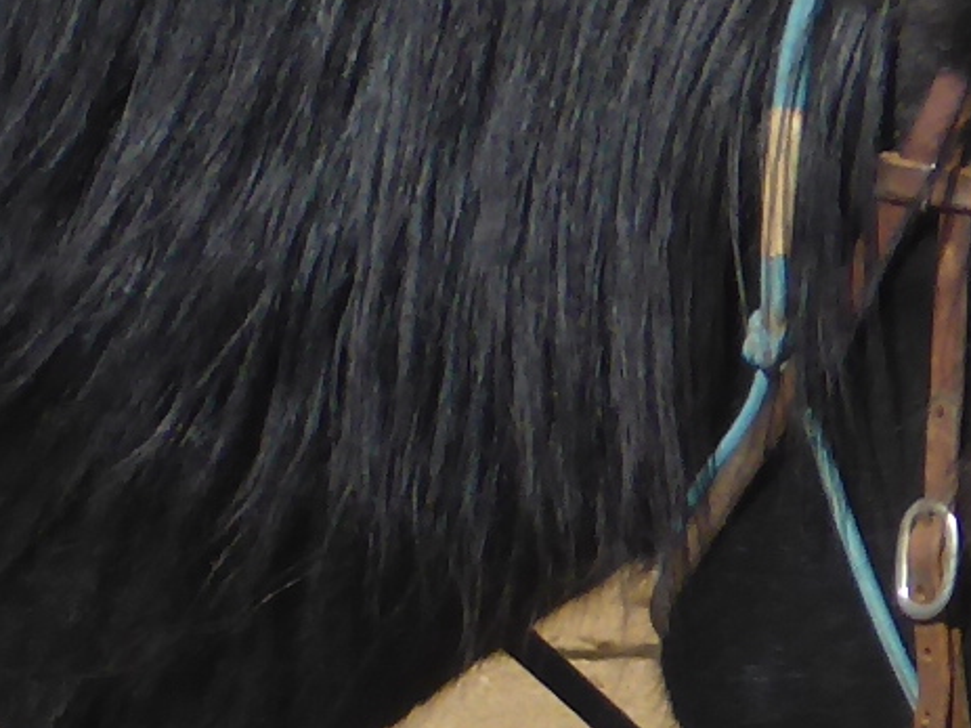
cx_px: 197
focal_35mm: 553
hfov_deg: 3.6
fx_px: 15508
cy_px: 1286
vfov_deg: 2.7
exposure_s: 1/500
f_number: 5.7
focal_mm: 16.6
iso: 100
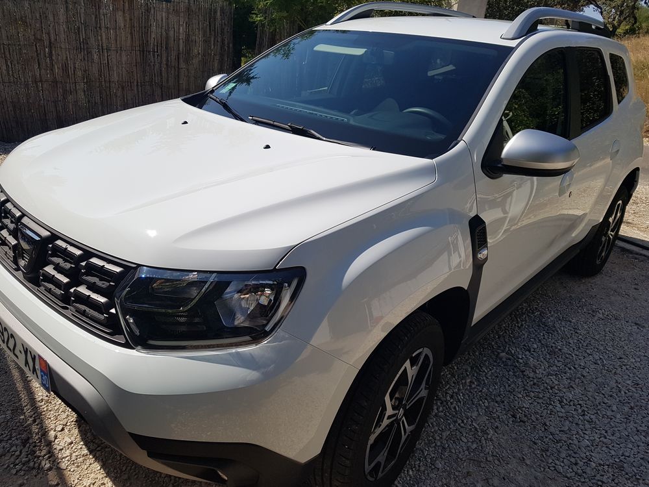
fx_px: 487
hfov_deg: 67.3
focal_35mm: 26
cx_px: 324
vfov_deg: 53.1
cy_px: 244
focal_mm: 4.2
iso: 50
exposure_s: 1/3816
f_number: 1.7
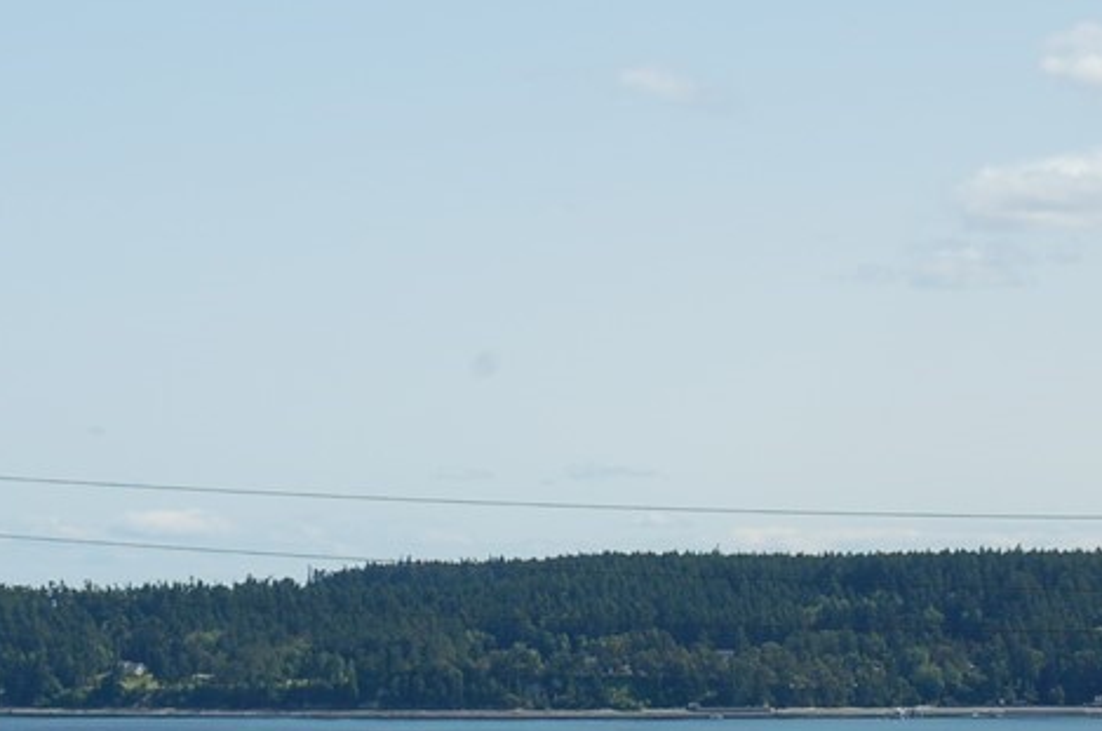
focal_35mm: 174
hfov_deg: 11.7
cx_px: 88
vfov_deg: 7.8
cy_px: 653
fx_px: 5317
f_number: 10
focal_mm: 50
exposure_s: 1/320
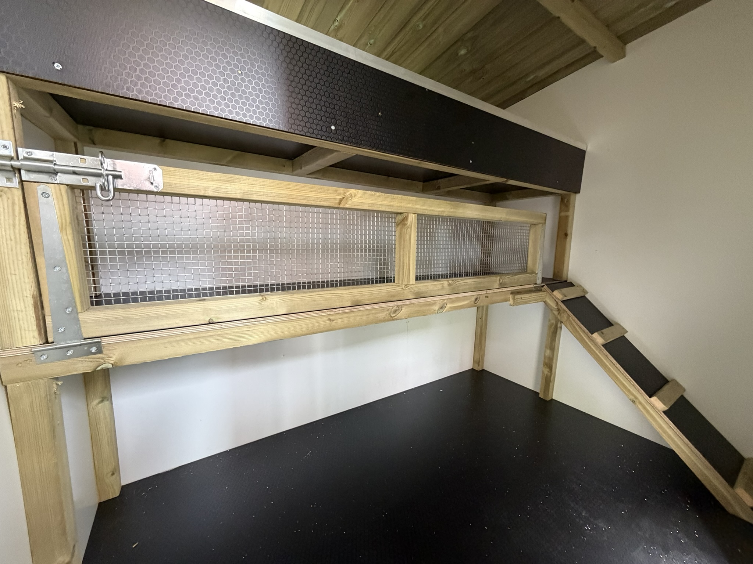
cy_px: 282
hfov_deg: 102.1
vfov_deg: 85.7
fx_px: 305
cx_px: 376
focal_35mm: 14
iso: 500
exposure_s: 1/60
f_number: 2.2
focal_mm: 2.22
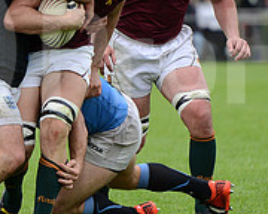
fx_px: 4688
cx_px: 162
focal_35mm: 591
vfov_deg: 2.6
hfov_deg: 3.3
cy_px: 53
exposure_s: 1/640
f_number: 2.8
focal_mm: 195
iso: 320
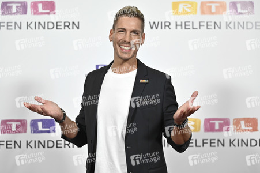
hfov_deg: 19.8
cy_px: 86
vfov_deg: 13.3
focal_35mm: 103
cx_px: 130
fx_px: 743
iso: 800
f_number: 2.8
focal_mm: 103
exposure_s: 1/640
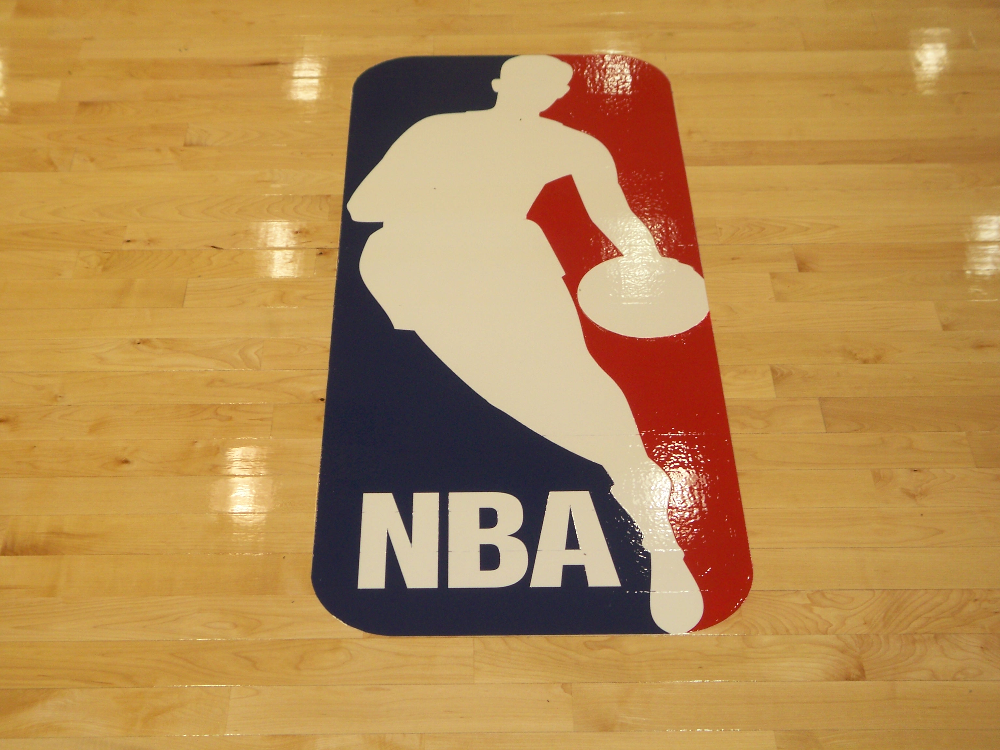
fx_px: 1762
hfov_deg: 31.7
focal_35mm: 61
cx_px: 500
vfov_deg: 24.0
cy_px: 375
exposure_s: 1/80
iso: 80
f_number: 4.1
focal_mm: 9.9
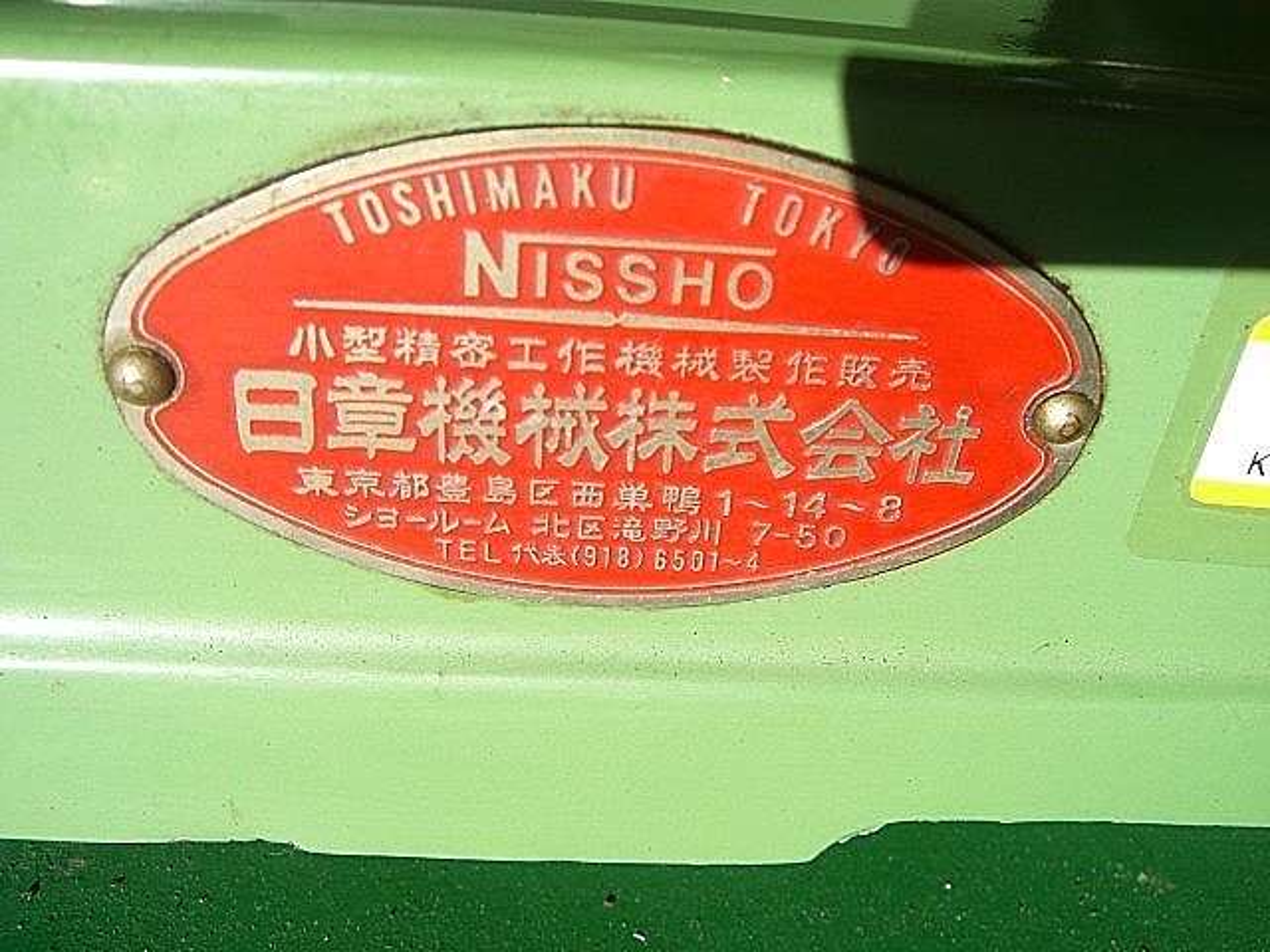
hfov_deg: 49.0
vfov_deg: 37.7
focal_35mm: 38
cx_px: 635
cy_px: 476
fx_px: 1394
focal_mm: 6.2
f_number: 4.3
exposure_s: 1/400
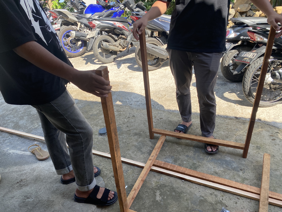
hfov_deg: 67.3
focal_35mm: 26
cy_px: 106
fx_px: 212
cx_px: 141
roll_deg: +5.2
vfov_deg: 53.1
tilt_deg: -34.0
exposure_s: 1/473
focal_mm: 4.25
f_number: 1.8
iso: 32
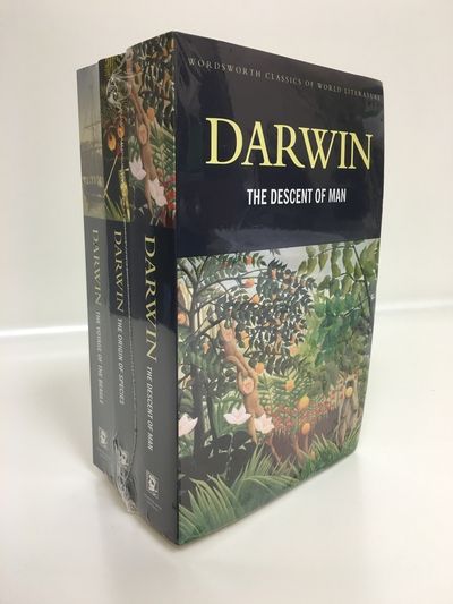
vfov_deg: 61.6
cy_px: 302
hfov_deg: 48.2
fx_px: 506
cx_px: 226
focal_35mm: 29
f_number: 2.2
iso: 25
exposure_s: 1/15
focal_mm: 4.15
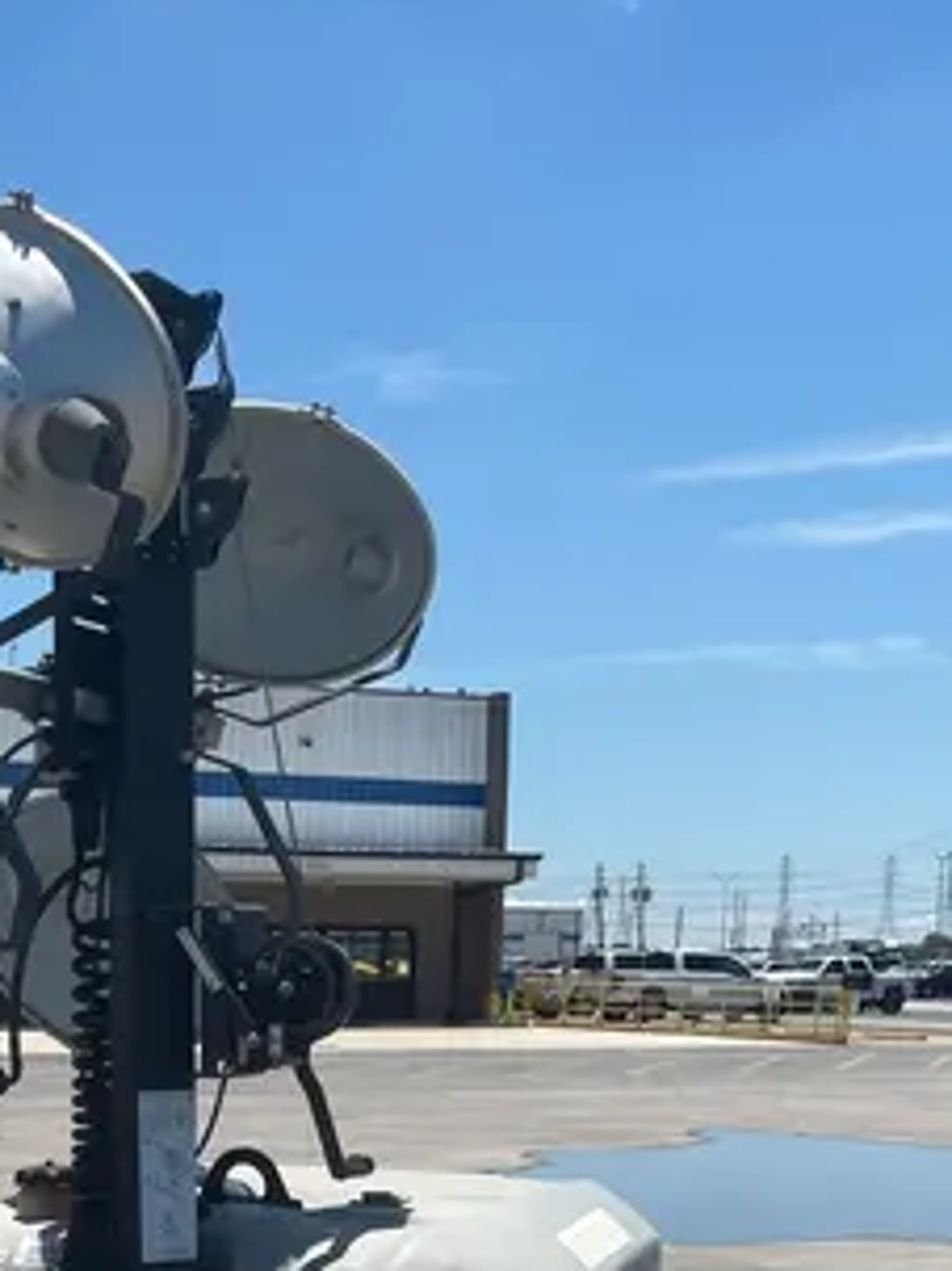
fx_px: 2312
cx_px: 168
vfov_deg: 28.7
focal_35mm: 63
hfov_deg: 22.9
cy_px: 1281
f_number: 1.6
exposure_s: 1/3876
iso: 50
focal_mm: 5.1
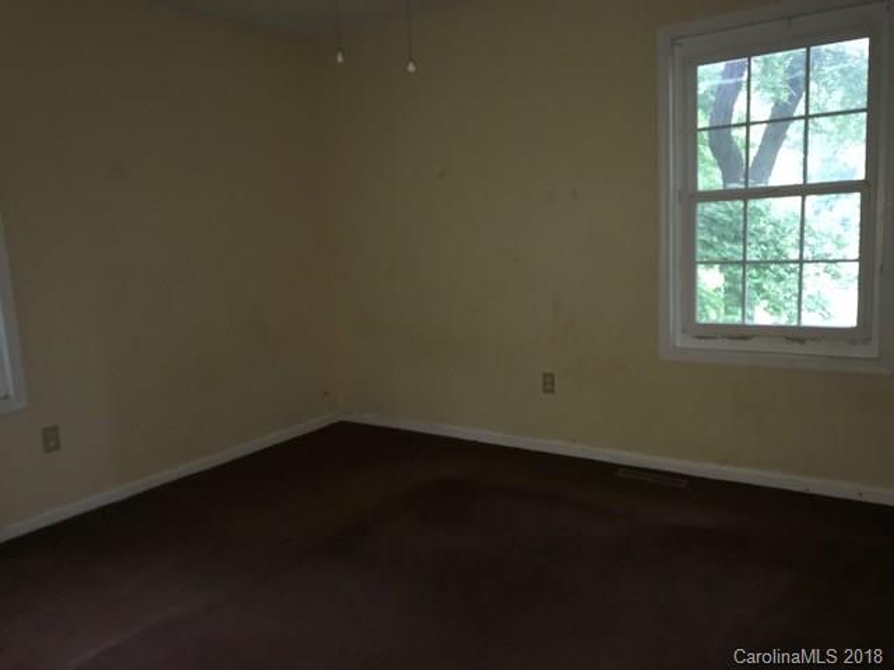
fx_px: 723
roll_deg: +3.5
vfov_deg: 49.7
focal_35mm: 28
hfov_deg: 63.4
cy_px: 335
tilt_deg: -8.7
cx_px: 447
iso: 50
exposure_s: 1/16
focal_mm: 3.99
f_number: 1.8
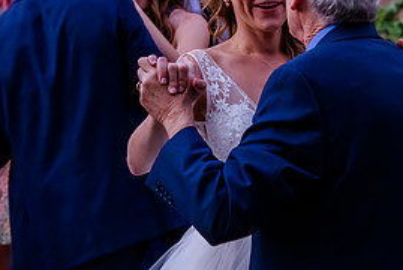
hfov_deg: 14.4
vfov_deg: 9.7
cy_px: 69
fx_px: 1591
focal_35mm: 142
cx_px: 210
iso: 3200
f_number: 4
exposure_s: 1/640
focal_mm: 65
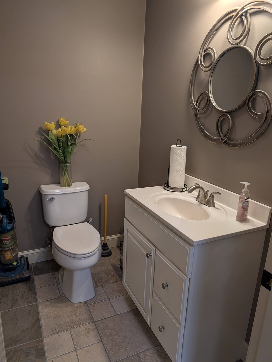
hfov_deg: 56.9
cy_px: 181
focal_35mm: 24
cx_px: 136
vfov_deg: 71.5
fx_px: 251
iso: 34
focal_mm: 6.9
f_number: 1.68
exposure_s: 1/133
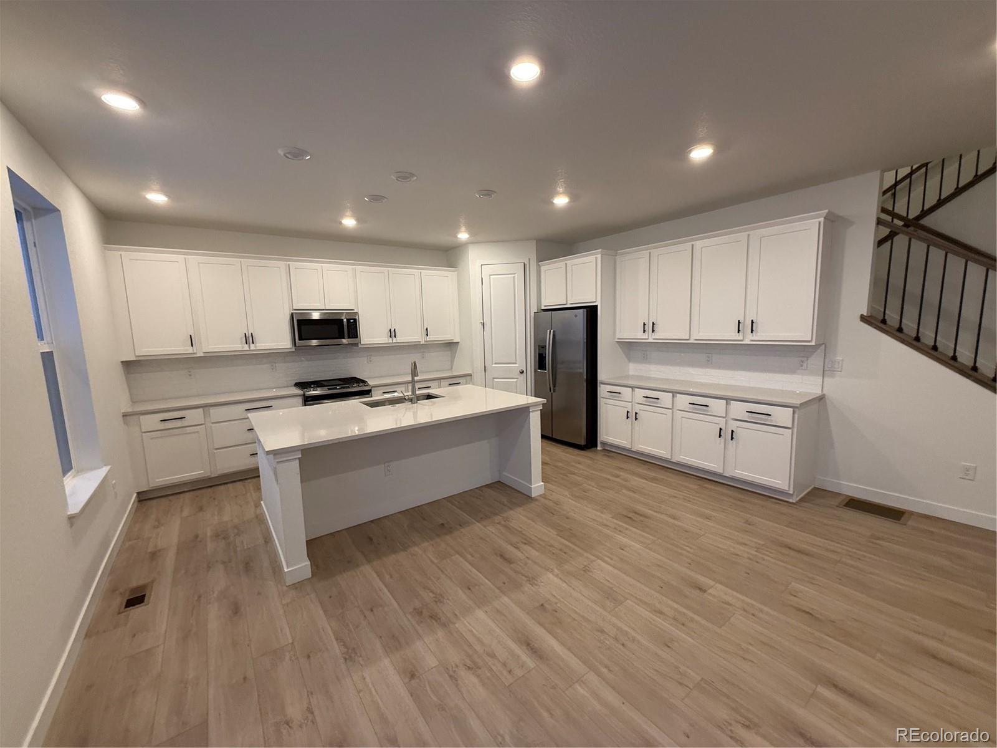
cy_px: 374
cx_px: 498
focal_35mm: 14
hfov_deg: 102.1
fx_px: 403
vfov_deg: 85.7
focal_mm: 2.22
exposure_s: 1/120
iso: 250
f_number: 2.2
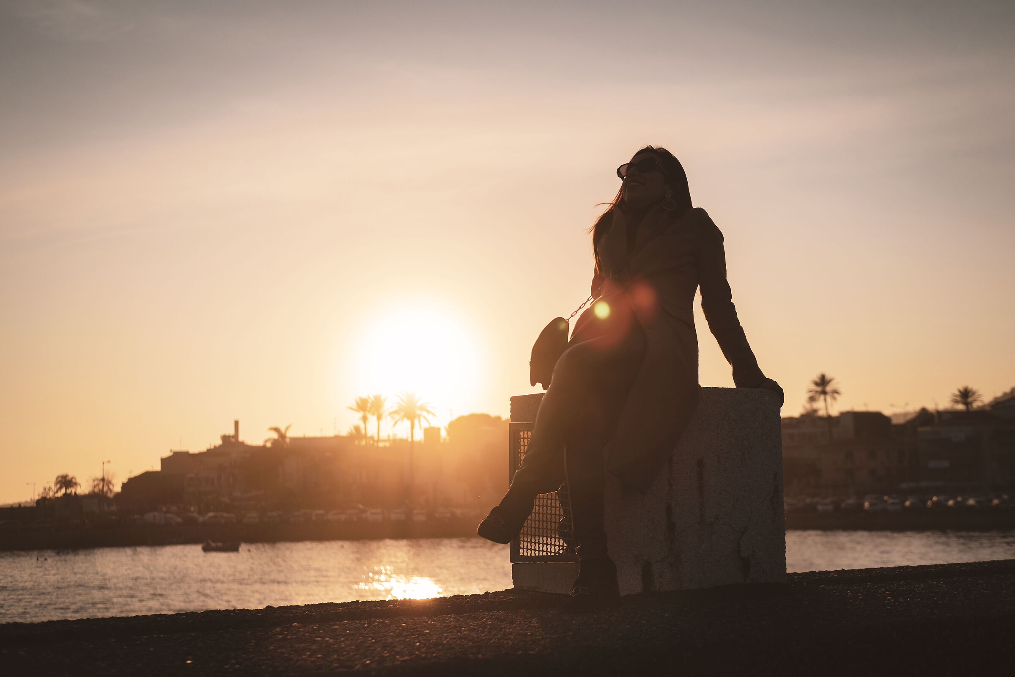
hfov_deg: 37.5
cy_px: 338
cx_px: 508
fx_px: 1494
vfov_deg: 25.5
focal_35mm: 53
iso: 160
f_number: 2.8
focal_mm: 35
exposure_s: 1/6400
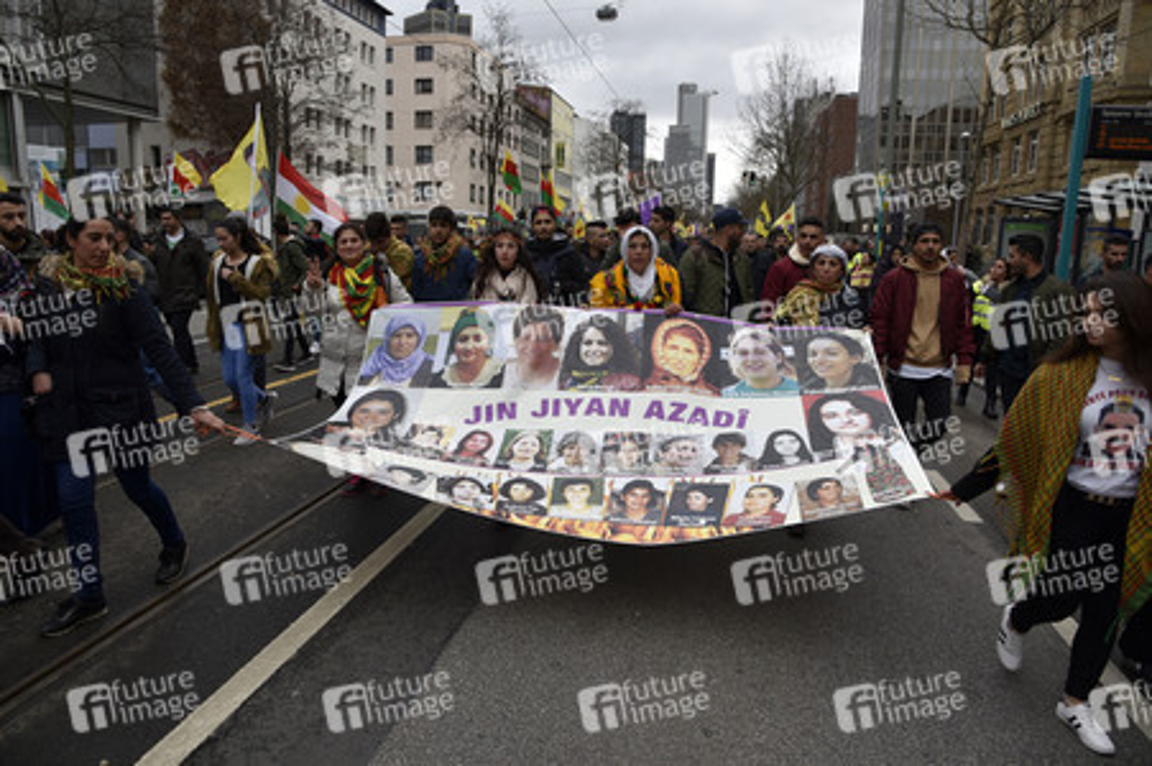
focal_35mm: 24
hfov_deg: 73.8
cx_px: 576
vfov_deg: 53.1
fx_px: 767
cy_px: 383
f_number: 8
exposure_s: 1/250
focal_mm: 24
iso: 400
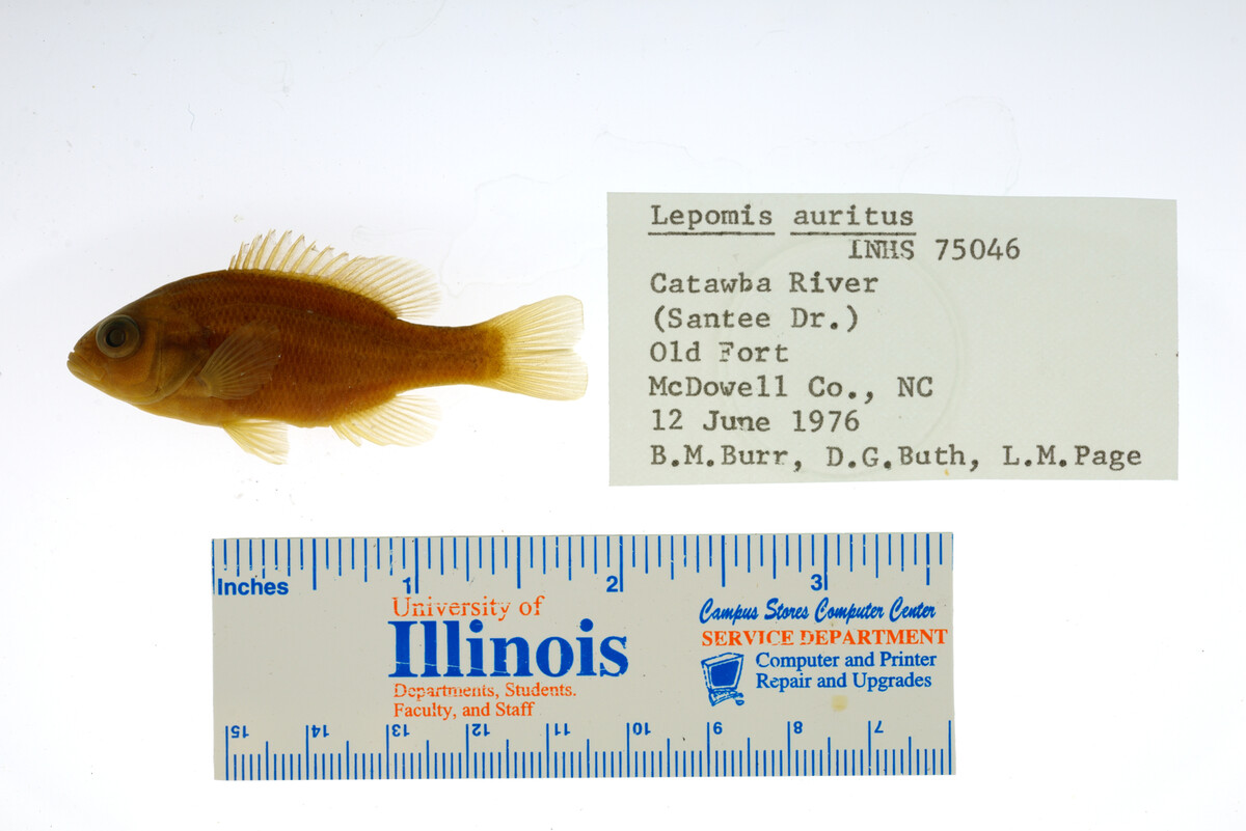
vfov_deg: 22.6
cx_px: 623
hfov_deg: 33.4
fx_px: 2077
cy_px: 416
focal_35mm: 60
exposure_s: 1/200
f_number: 10
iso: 100
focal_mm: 60
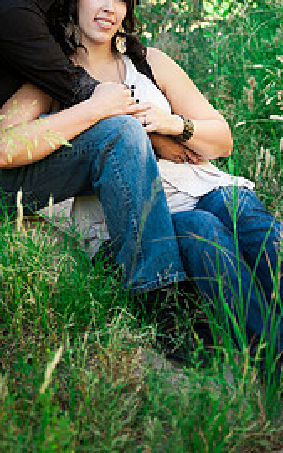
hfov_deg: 14.8
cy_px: 94
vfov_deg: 23.2
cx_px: 113
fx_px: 1088
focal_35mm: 88
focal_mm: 52
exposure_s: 1/500
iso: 320
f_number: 2.8
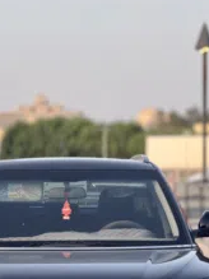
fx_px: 1765
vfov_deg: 9.0
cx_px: 68
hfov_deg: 6.8
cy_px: 203
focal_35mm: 219
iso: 50
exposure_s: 1/198
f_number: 2.8
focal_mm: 15.66
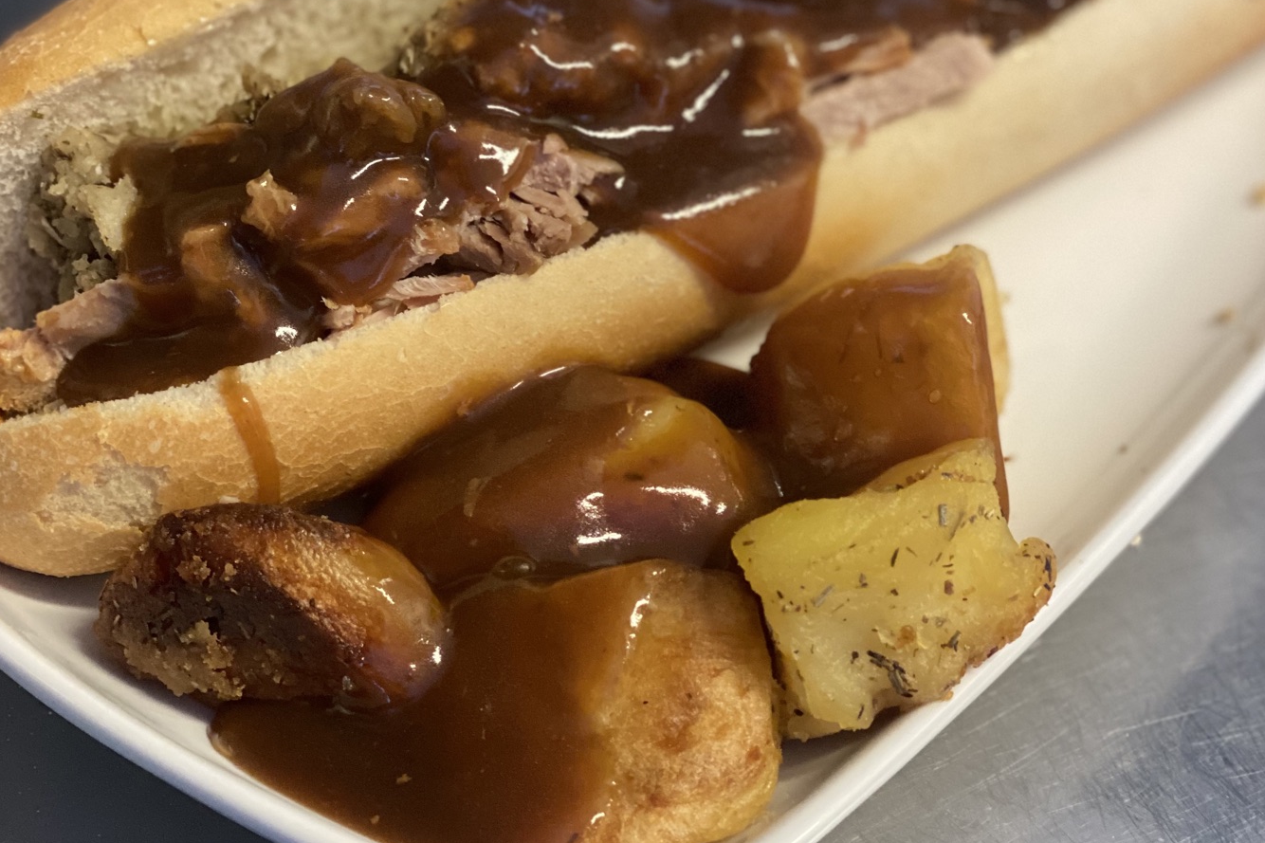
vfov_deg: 18.7
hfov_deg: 27.7
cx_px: 632
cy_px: 373
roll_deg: +2.1
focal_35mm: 73
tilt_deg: -44.4
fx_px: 2565
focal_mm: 6
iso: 320
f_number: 2
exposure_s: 1/33
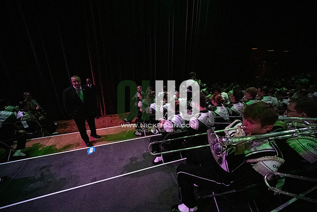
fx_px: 123
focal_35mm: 14
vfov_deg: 81.2
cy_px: 106
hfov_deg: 104.2
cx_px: 158
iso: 25600
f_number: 4
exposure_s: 1/400
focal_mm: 14
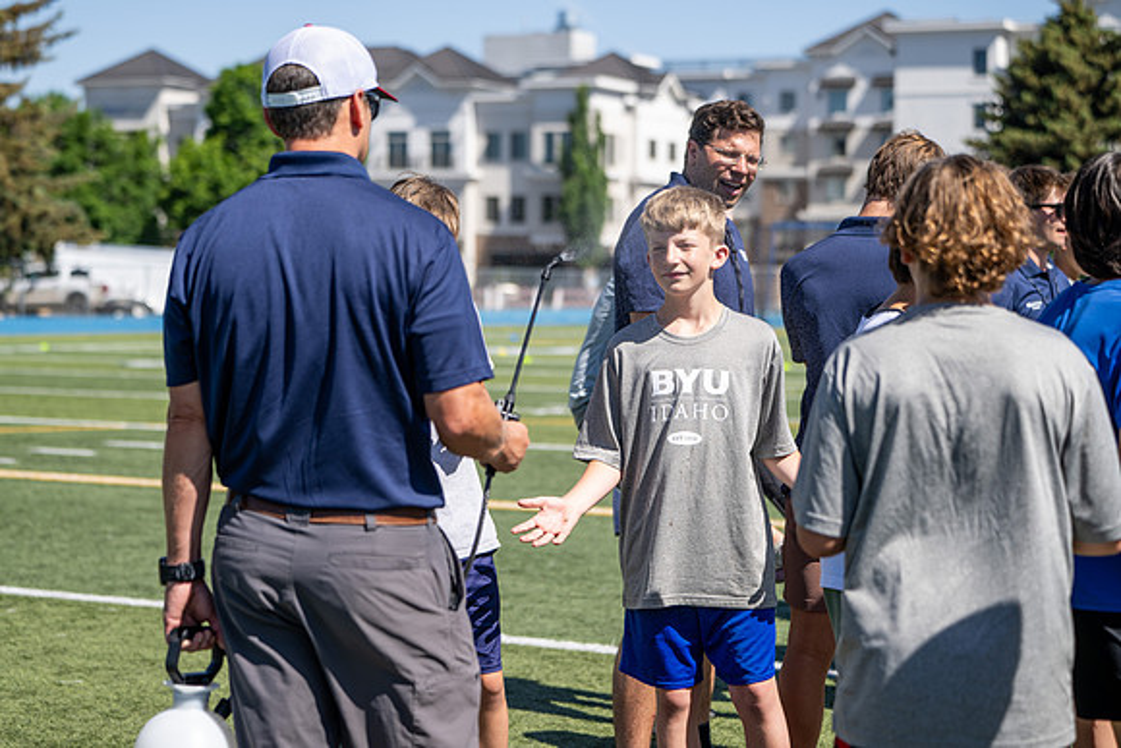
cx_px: 541
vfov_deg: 18.1
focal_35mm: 76
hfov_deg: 26.8
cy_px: 361
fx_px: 2354
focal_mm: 73
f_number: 3.2
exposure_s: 1/800
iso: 50
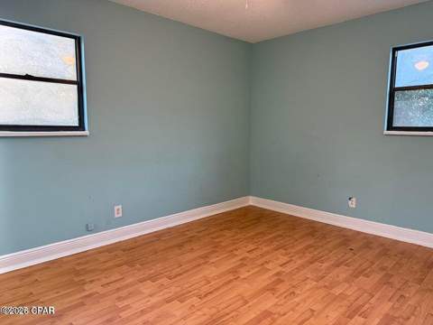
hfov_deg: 71.6
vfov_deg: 56.8
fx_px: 300
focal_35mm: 24
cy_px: 162
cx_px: 216
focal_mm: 6.76
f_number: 1.78
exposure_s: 1/60
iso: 400
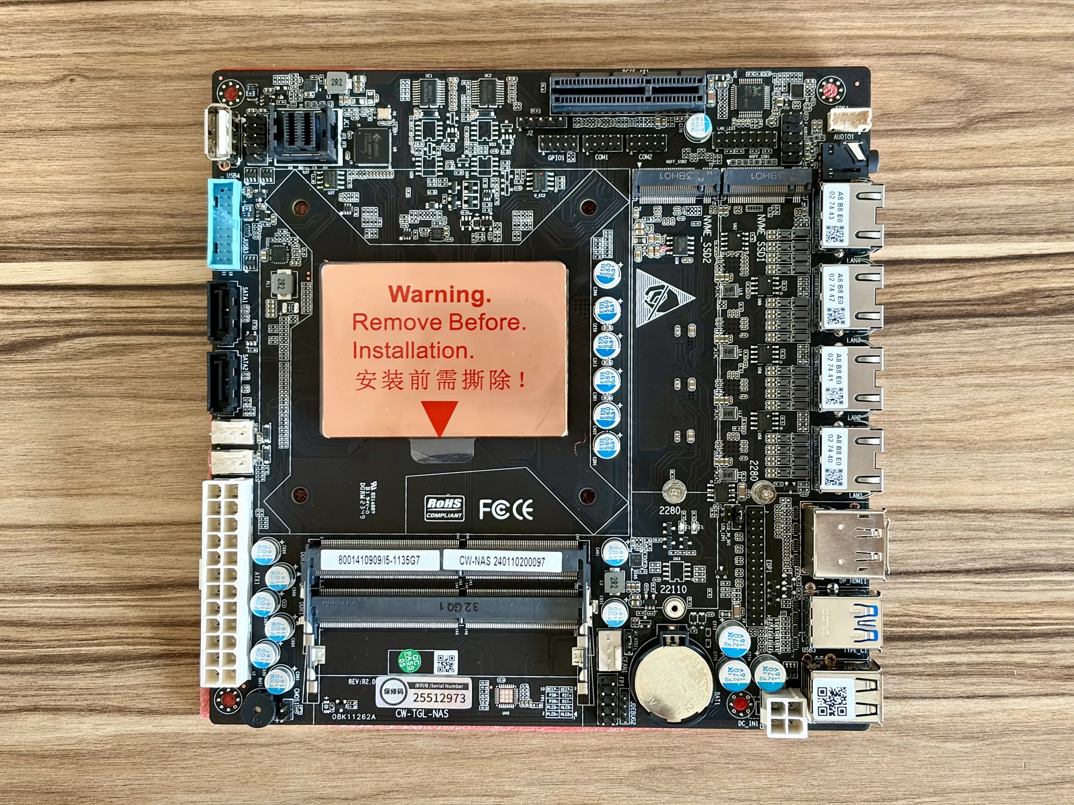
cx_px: 537
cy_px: 402
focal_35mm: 52
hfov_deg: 36.8
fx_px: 1613
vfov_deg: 28.0
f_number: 1.6
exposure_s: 1/43
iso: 160
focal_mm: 5.96
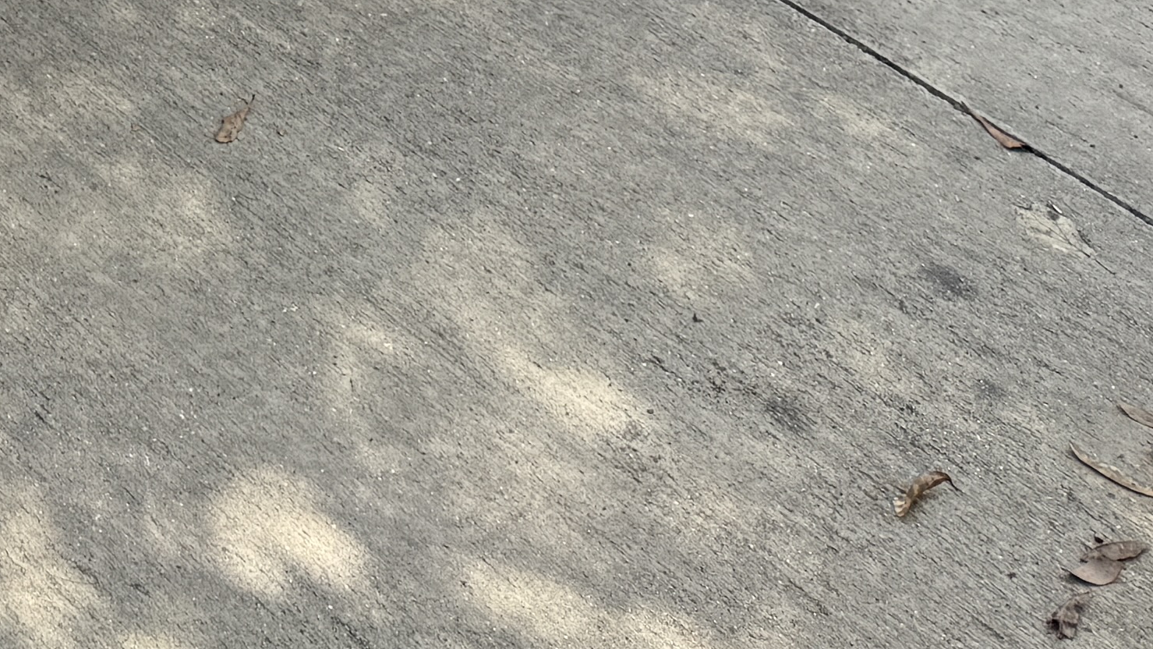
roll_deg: -4.2
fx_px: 3088
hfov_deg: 19.0
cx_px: -499
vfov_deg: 10.1
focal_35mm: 101
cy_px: -1008
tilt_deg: -20.0
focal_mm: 6.76
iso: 80
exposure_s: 1/1174
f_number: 1.78
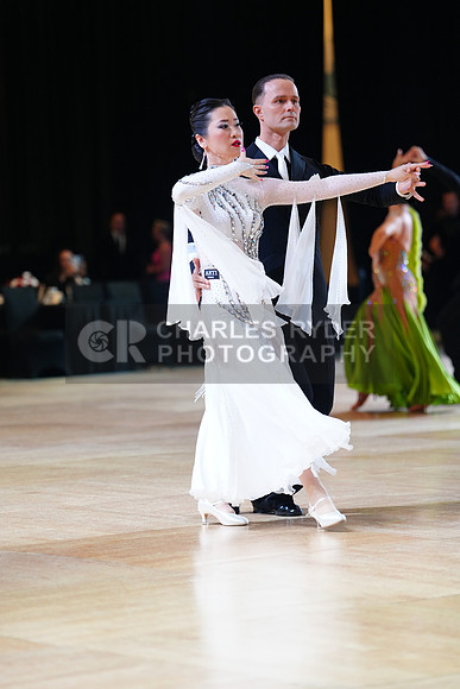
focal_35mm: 136
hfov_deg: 10.1
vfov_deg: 15.1
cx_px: 230
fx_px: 2605
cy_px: 344
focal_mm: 136
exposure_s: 1/400
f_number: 2.8
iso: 2000
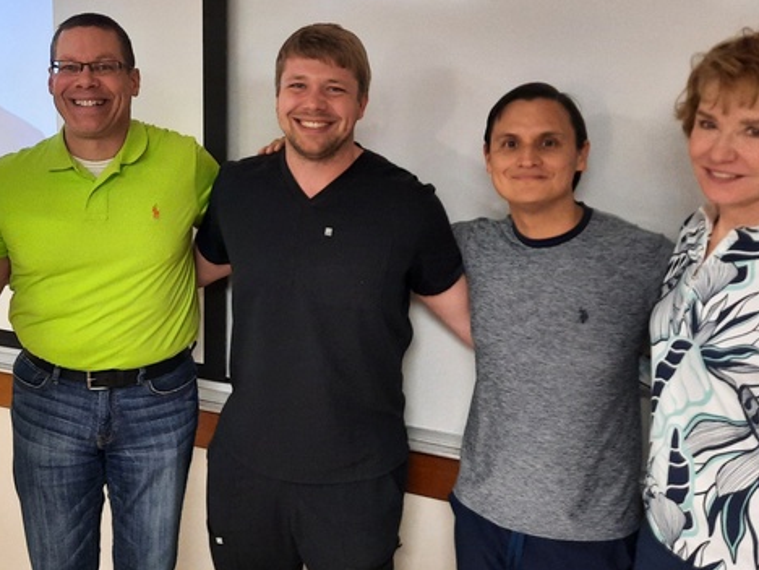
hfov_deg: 45.3
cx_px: 279
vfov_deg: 34.9
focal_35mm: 41
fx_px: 899
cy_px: 208
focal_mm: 4.6
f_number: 2
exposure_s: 1/30
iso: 320
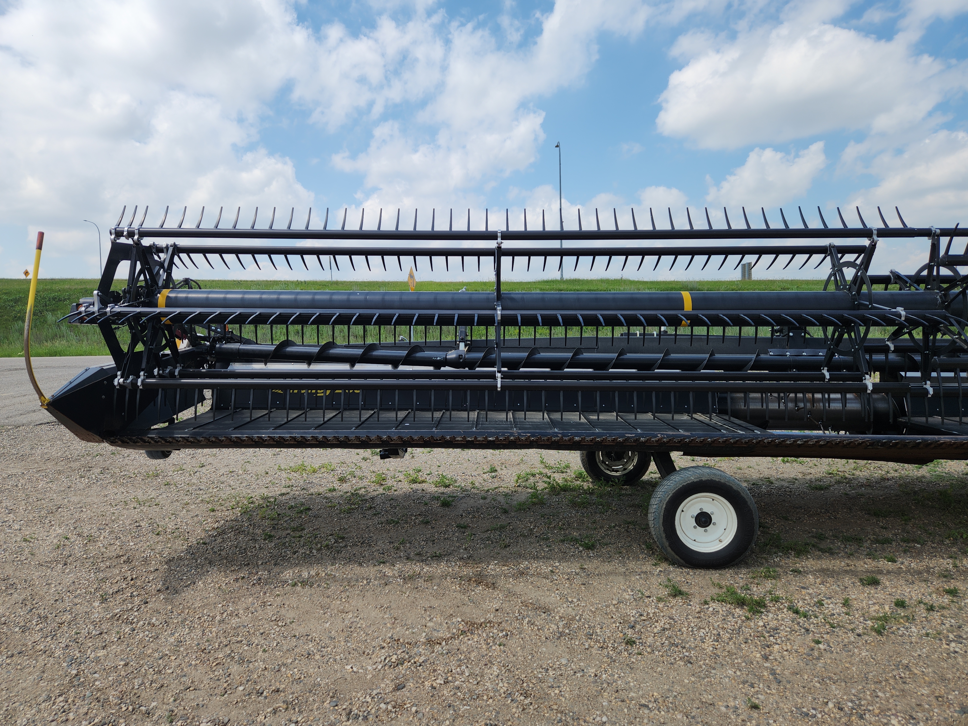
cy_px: 363
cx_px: 484
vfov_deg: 58.9
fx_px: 643
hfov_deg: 73.9
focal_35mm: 23
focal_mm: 5.4
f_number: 1.8
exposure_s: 1/1756
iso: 20
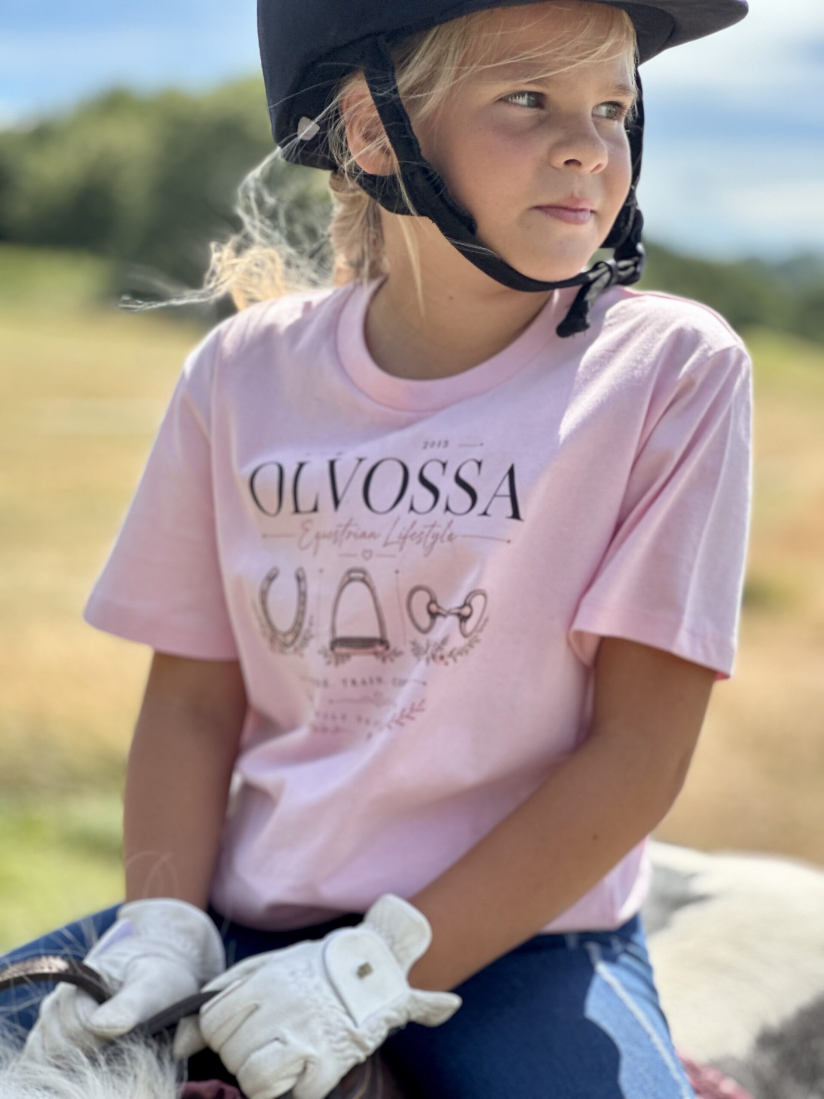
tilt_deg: -4.9
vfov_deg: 25.3
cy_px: 550
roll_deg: +2.1
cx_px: 412
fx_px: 2444
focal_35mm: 77
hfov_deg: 19.1
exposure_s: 1/309
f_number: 2.8
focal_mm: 9
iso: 25
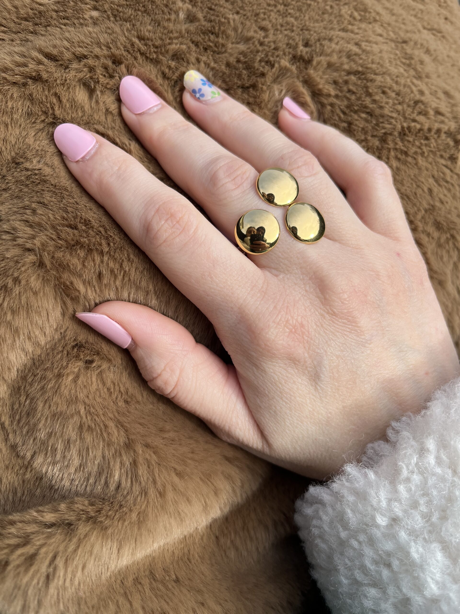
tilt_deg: -40.6
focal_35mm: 26
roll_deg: +2.4
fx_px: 461
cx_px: 230
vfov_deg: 67.3
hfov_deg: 53.1
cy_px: 307
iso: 50
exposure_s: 1/1441
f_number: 1.6
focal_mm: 5.1
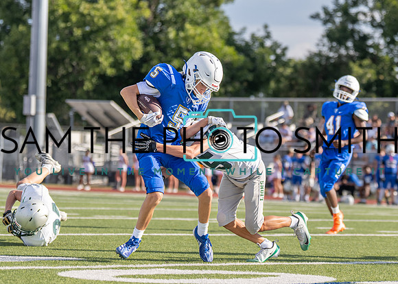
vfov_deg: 7.3
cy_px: 149
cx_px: 221
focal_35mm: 196
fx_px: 2216
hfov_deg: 10.3
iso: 100
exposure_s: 1/2000
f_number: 2.8
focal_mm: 99
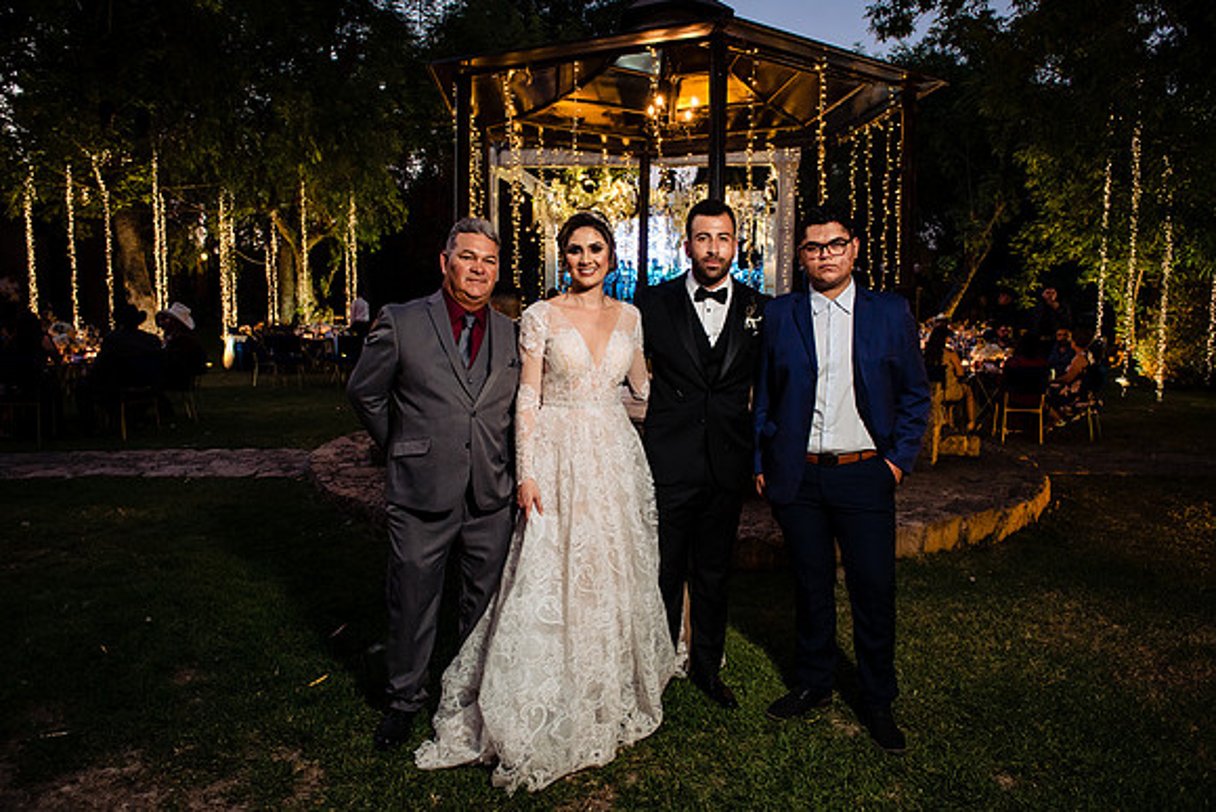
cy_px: 406
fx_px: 811
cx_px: 608
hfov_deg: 73.7
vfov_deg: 53.2
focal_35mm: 24
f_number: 5.6
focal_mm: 24
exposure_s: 1/50
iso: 1600
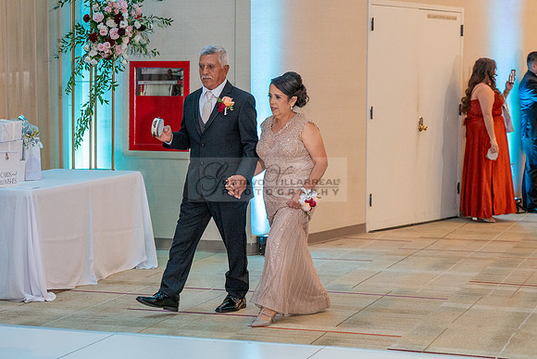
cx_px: 234
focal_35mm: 89
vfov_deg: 15.3
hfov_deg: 22.8
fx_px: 1330
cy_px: 193
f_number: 3.2
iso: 1600
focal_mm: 70
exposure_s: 1/200
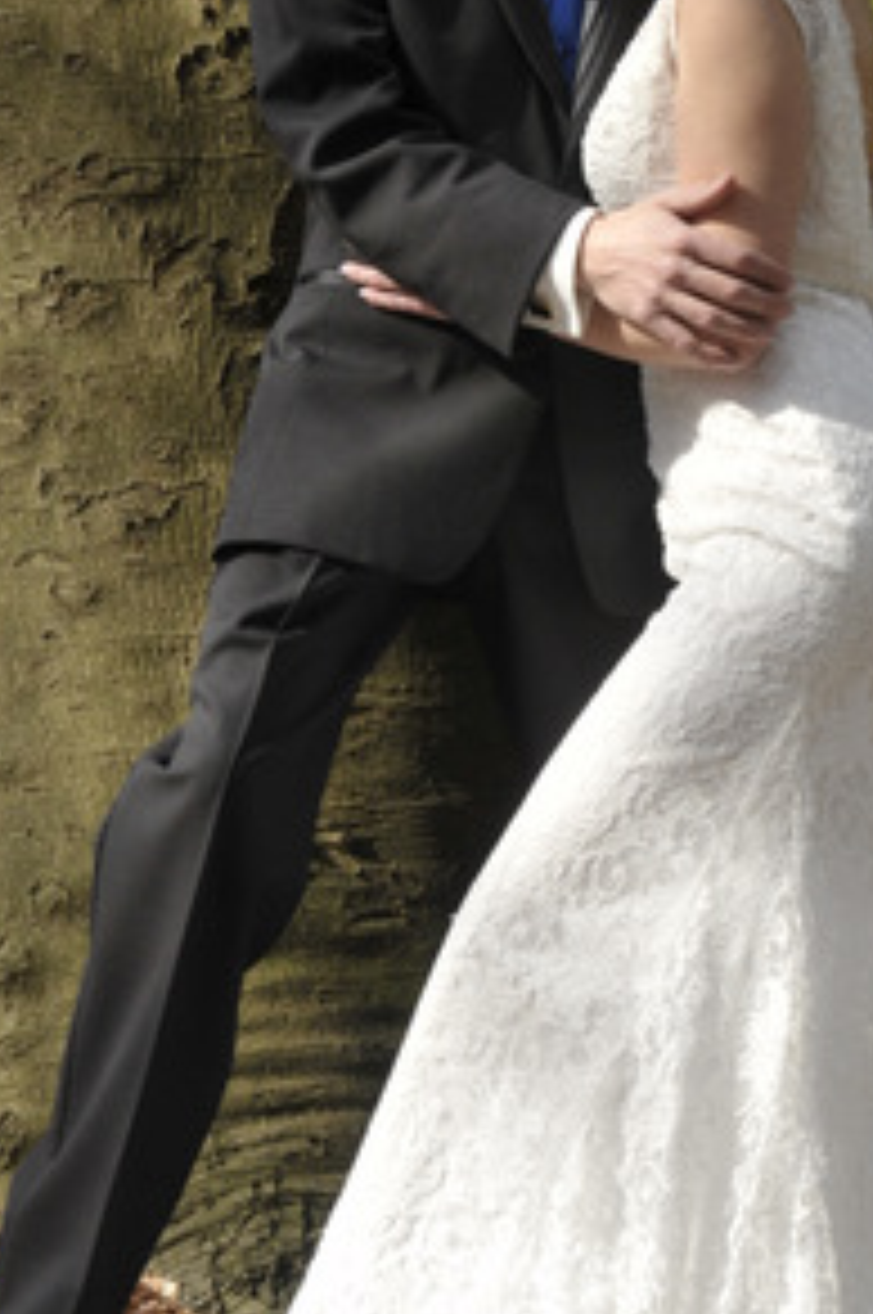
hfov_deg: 11.7
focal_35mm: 117
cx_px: 650
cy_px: 472
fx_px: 4266
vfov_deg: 17.5
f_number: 9
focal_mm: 38
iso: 400
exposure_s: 1/250
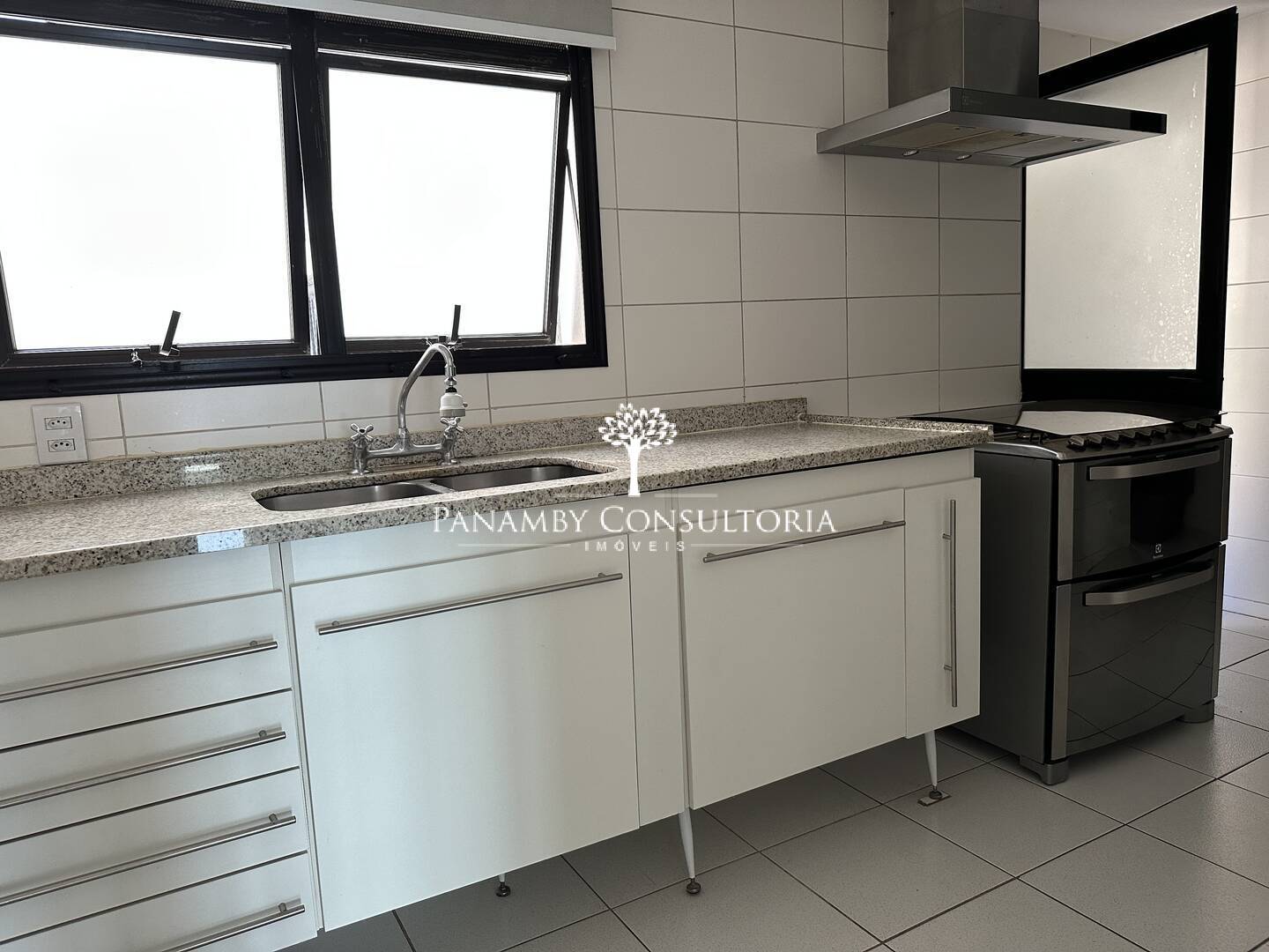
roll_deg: +2.7
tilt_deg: -8.2
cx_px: 634
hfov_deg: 71.6
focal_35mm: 24
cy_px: 476
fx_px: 880
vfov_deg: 56.8
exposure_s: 1/121
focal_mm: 6.86
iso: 200
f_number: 1.78
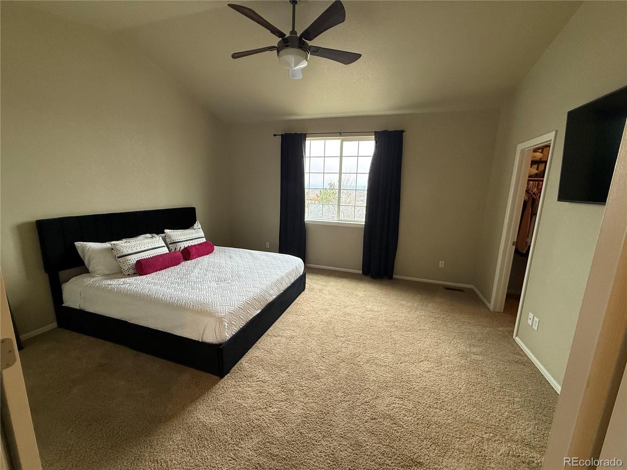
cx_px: 314
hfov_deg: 102.1
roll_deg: -2.0
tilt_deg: -10.3
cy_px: 235
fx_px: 254
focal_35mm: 14
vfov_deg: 85.7
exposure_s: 1/120
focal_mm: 2.22
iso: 250
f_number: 2.2
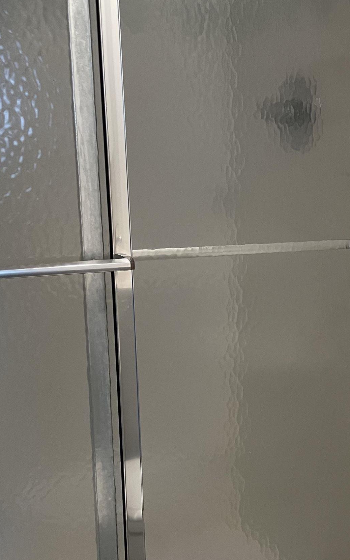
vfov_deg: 39.6
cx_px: 424
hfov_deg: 23.2
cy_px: 294
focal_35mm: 51
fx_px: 778
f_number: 1.6
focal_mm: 4.2
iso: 80
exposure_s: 1/60
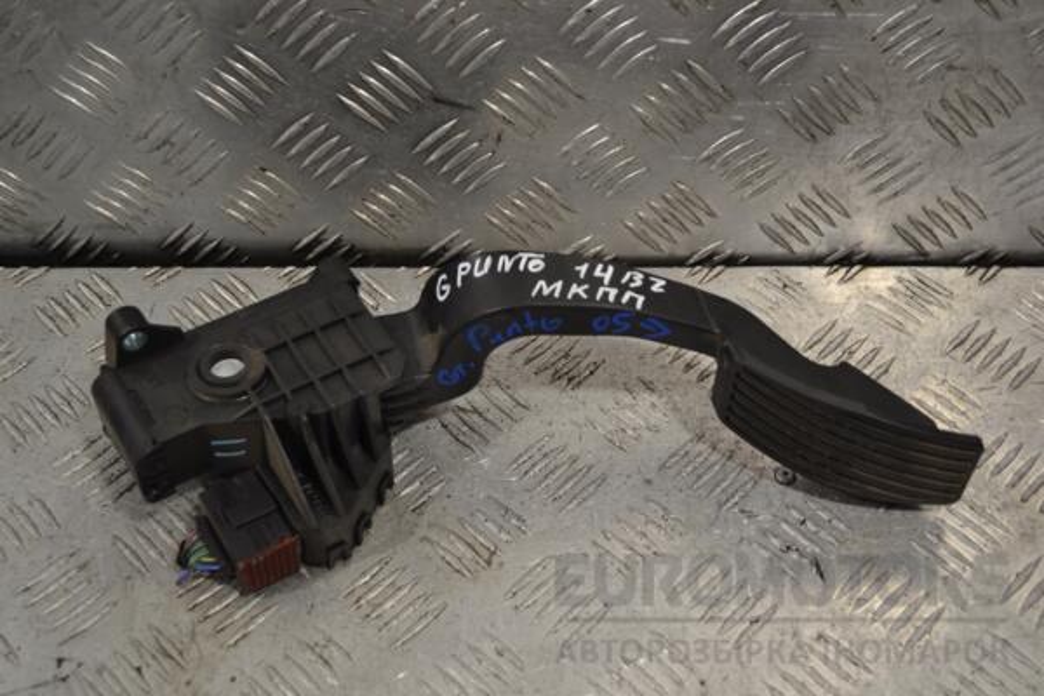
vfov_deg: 28.1
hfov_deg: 41.1
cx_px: 522
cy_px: 348
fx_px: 1392
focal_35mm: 48
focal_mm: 32
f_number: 4.8
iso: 100
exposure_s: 1/50
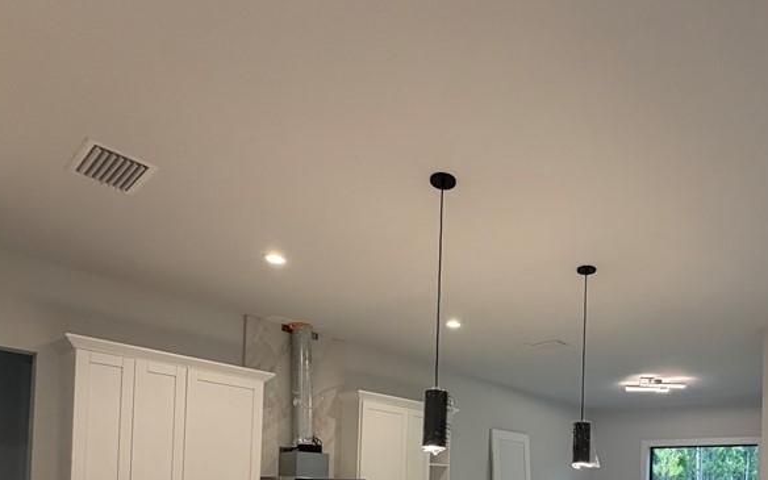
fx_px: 544
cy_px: 481
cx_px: 492
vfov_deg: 41.4
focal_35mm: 26
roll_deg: -2.0
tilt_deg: +2.1
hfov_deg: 69.0
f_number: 2.2
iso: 200
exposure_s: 1/120
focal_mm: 2.22
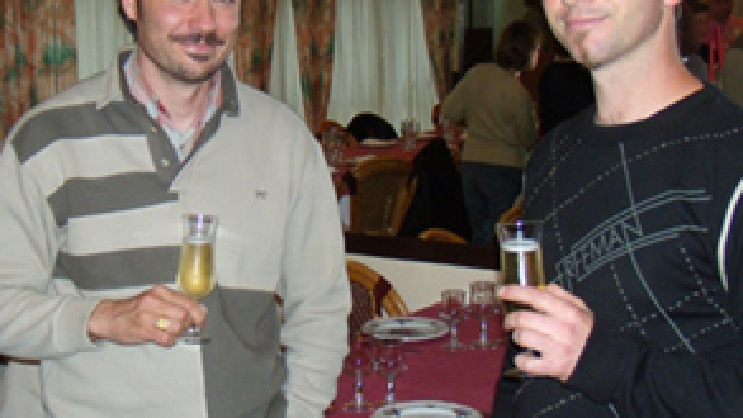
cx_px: 254
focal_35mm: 63
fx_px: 1242
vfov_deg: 19.1
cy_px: 174
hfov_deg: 33.1
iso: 200
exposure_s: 1/30
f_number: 3.6
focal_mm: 6.4
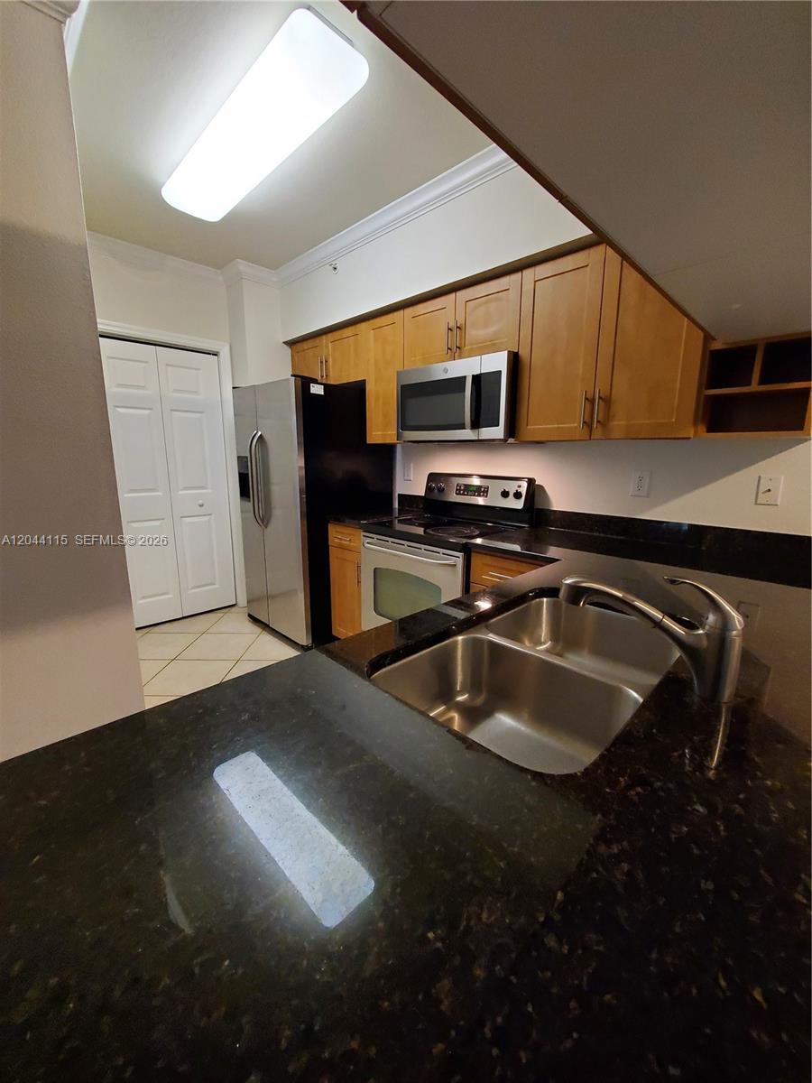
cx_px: 406
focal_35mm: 13
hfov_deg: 89.9
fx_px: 407
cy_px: 542
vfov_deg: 106.2
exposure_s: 1/29
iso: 400
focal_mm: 1.8
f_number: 2.2
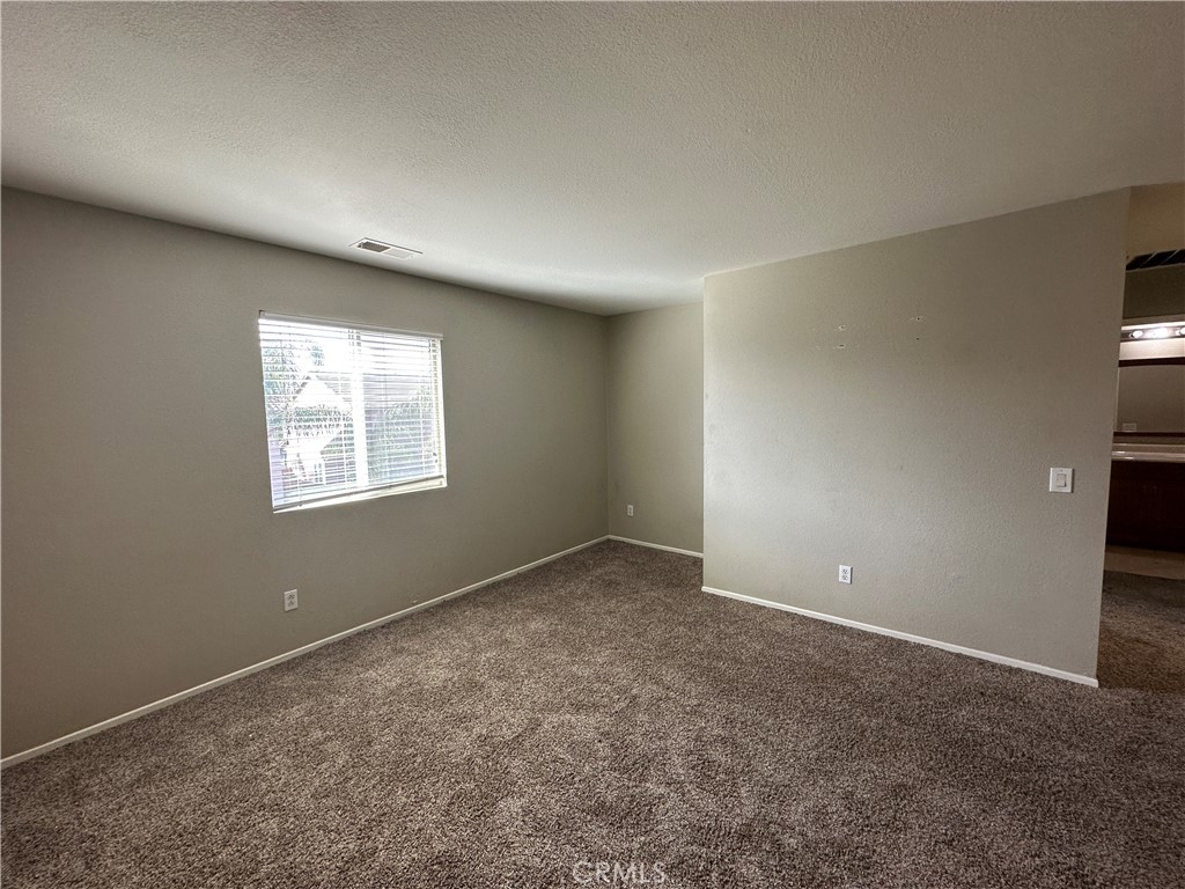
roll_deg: +0.7
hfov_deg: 102.1
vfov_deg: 85.7
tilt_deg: -5.9
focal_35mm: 14
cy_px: 444
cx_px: 592
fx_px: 479
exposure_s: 1/120
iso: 100
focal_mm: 2.22
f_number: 2.2
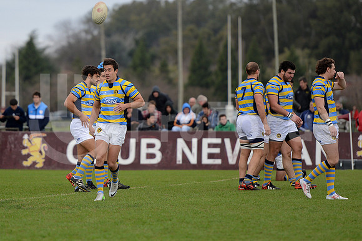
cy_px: 120
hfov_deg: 10.5
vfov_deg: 7.0
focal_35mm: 195
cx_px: 181
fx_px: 1961
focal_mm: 195
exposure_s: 1/500
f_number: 2.8
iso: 400
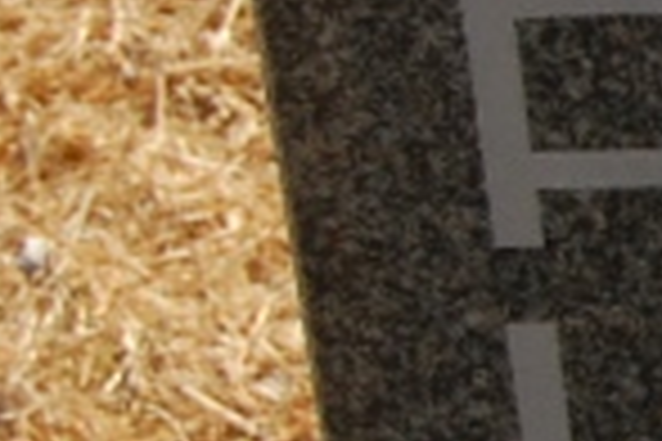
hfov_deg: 4.7
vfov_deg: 3.3
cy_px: 52
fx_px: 7668
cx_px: 2063
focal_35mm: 417
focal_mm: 40
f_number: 7.1
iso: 400
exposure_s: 1/640
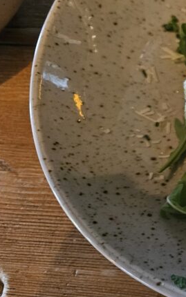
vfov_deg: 35.0
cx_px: 337
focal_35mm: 58
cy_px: 116
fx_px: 470
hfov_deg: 17.8
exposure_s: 1/24
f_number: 1.7
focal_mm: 6.3
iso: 640
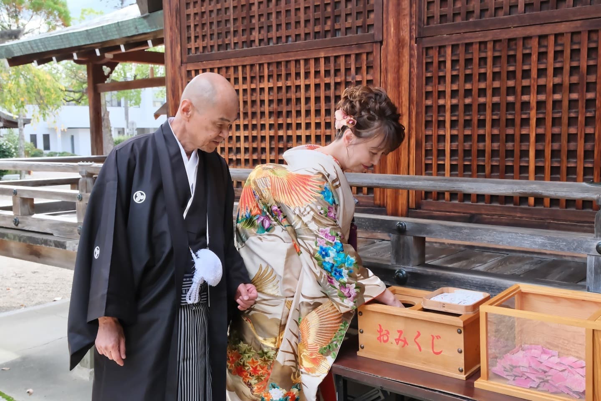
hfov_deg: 50.7
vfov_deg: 35.1
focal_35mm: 38
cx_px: 300
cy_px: 200
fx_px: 634
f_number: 5.6
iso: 3200
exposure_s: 1/640
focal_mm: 25.1
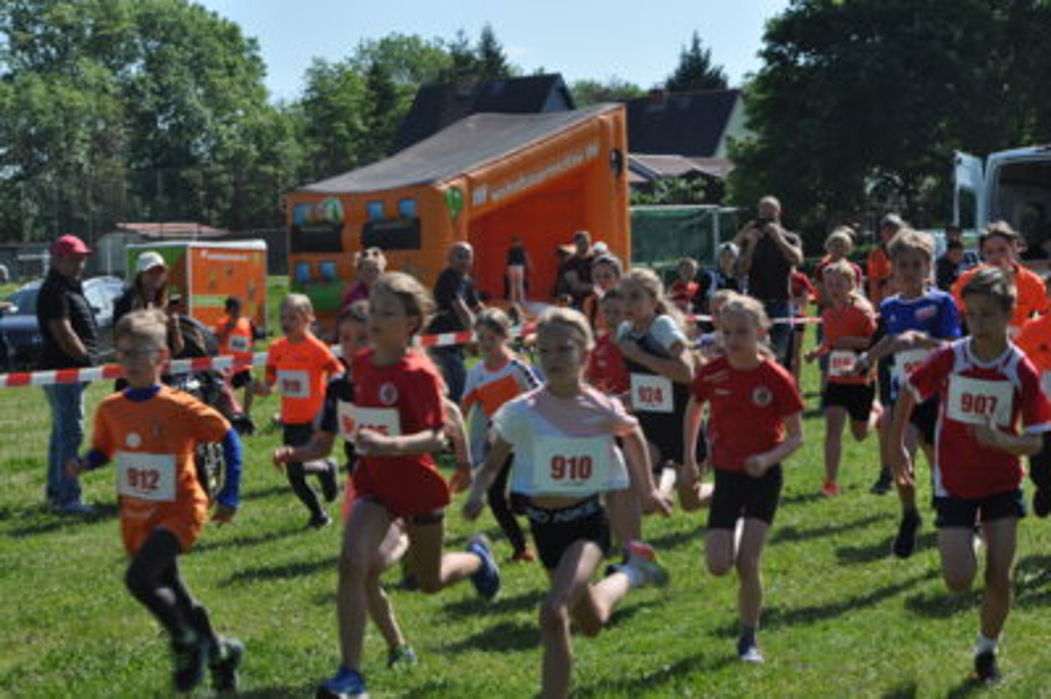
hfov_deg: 24.6
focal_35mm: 82
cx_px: 526
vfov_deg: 16.5
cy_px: 350
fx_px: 2407
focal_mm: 55
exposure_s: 1/160
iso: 200
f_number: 13
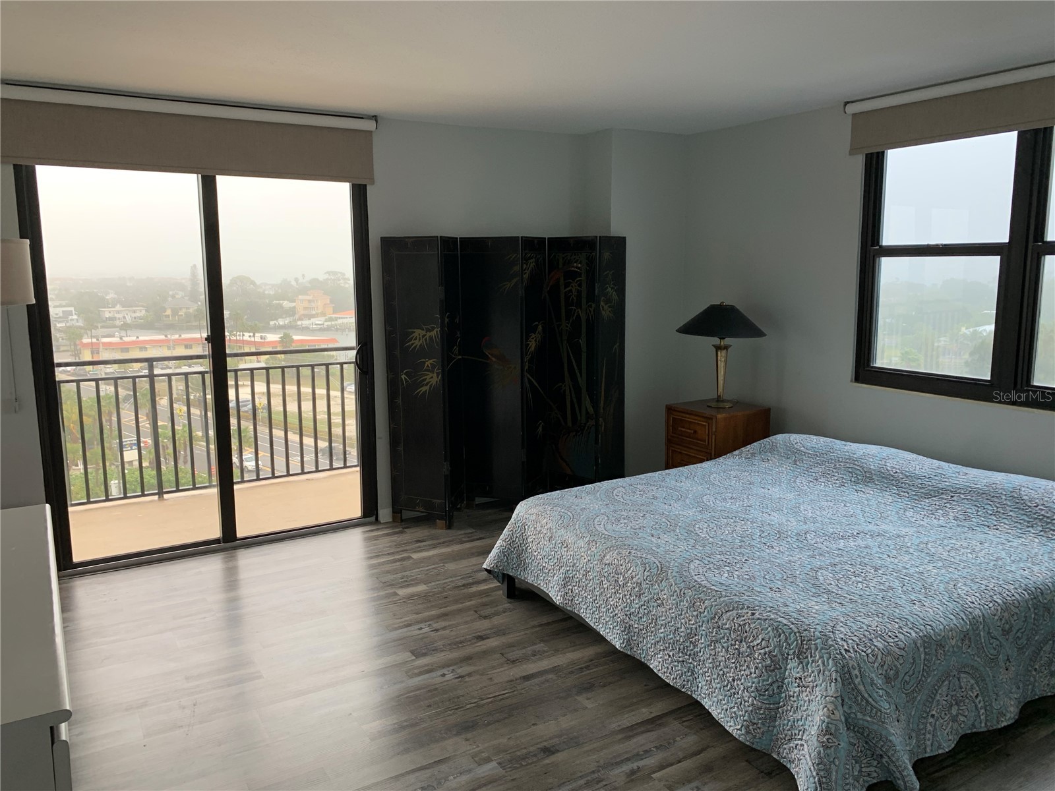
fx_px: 792
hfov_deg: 67.3
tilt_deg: -9.2
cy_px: 396
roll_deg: -0.4
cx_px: 528
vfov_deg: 53.1
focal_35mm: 26
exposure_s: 1/121
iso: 50
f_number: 1.8
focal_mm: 4.25
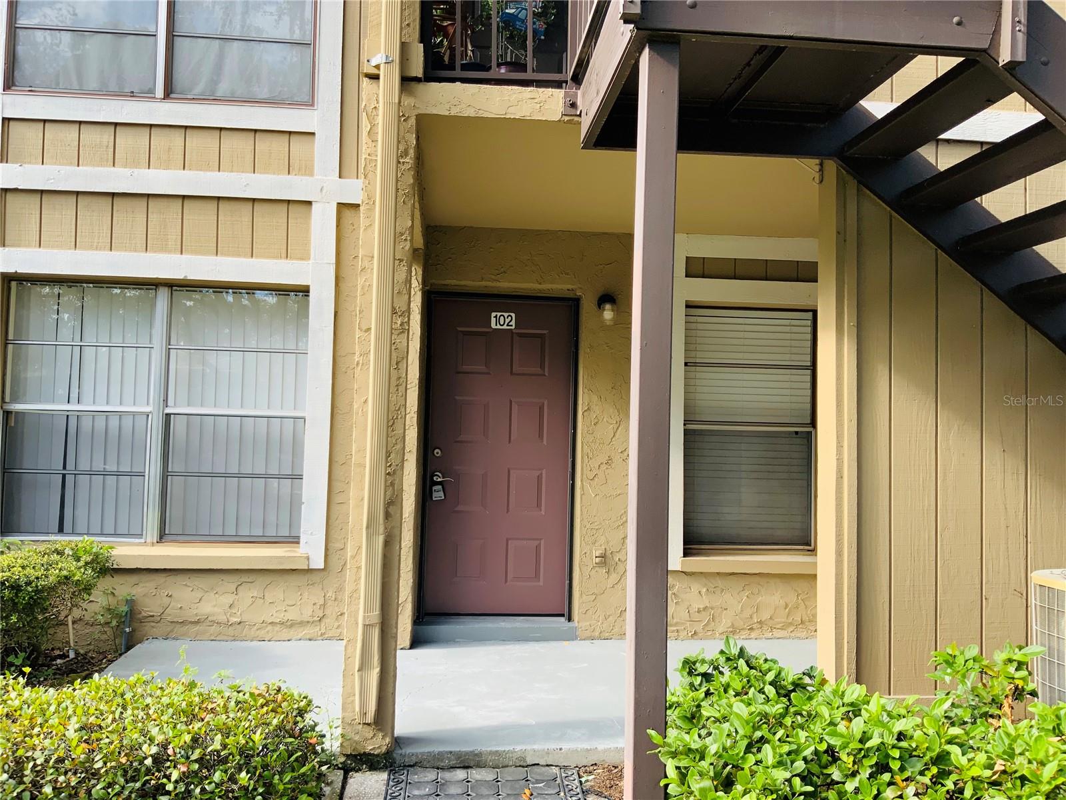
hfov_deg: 61.7
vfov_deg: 48.2
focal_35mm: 29
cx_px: 533
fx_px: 893
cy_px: 400
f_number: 1.8
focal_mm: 3
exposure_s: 1/185
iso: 16
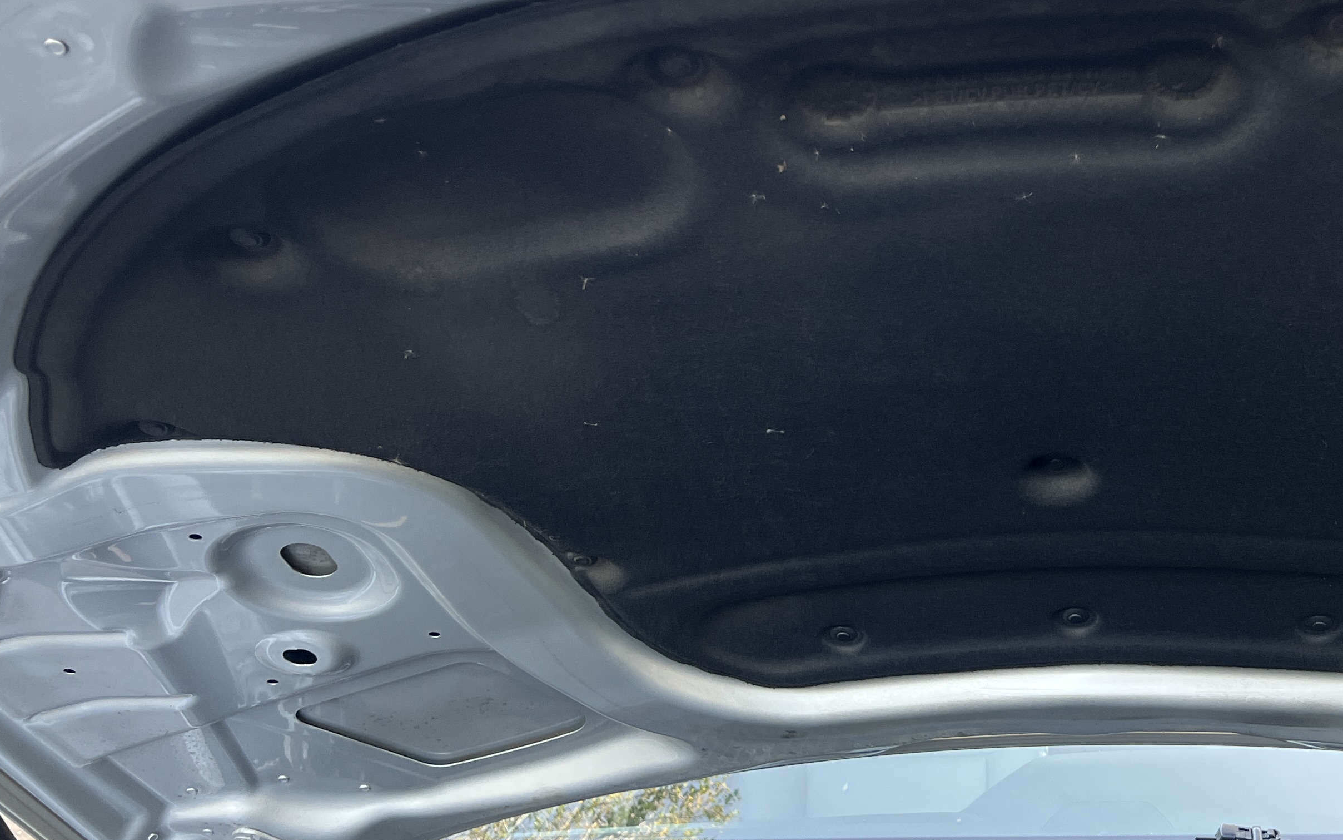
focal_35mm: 46
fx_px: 1684
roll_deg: +1.2
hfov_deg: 42.3
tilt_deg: +3.5
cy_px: 337
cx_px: 983
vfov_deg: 27.9
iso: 125
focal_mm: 5.7
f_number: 1.5
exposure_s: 1/112
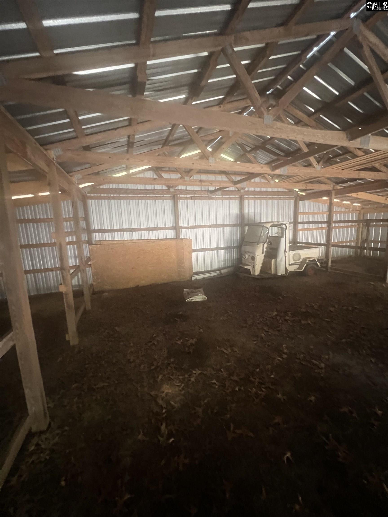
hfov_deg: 89.9
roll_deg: +1.1
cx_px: 194
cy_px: 258
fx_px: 194
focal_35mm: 13
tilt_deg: -8.8
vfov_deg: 106.2
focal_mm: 1.57
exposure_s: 1/59
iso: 1000
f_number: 1.8
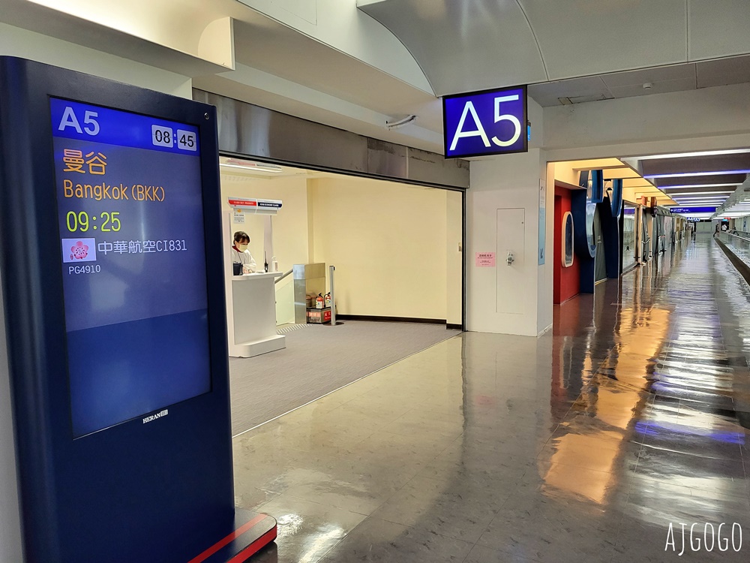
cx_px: 375
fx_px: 563
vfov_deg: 53.1
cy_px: 282
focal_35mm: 26
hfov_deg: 67.3
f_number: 1.8
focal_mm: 5.4
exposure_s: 1/120
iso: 320
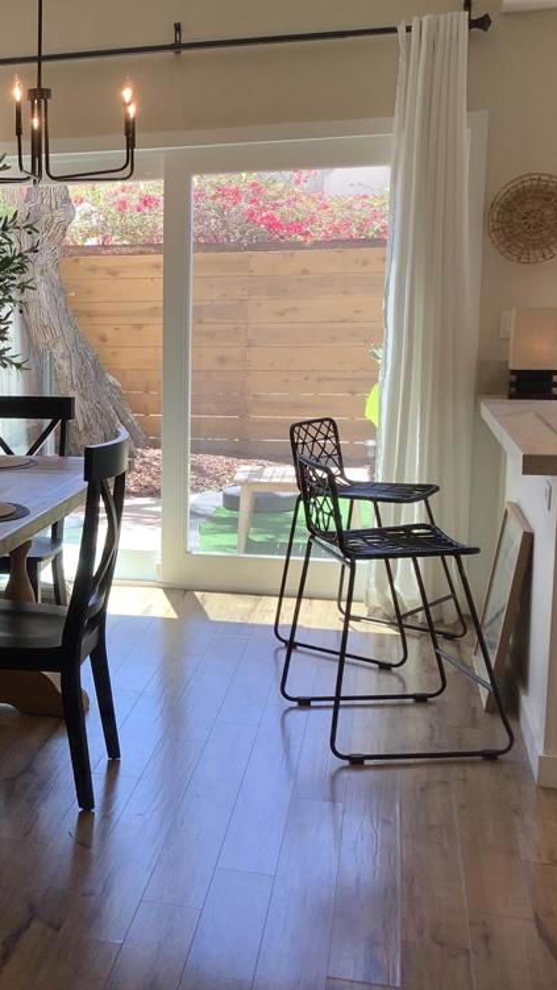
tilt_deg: -8.3
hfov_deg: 24.7
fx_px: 1208
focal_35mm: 46
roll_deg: +1.6
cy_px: 486
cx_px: -5
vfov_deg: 44.6
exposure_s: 1/120
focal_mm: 3.3
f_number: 2.4
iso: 64
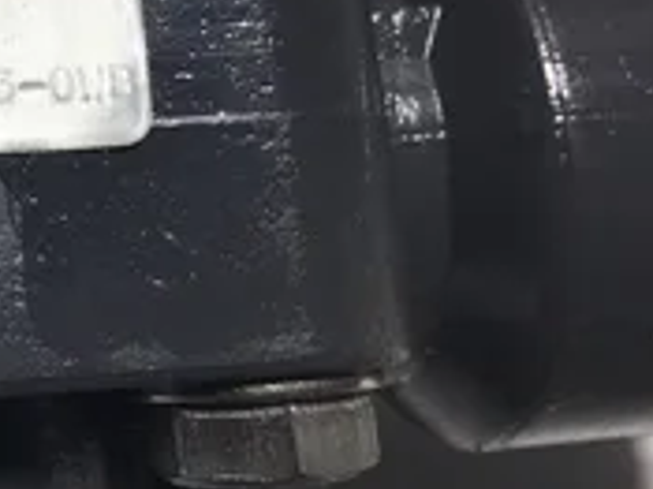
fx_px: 1338
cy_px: 86
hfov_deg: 25.4
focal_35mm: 71
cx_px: -67
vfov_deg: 20.4
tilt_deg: -46.3
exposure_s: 1/244
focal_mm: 3.3
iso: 25
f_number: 2.4
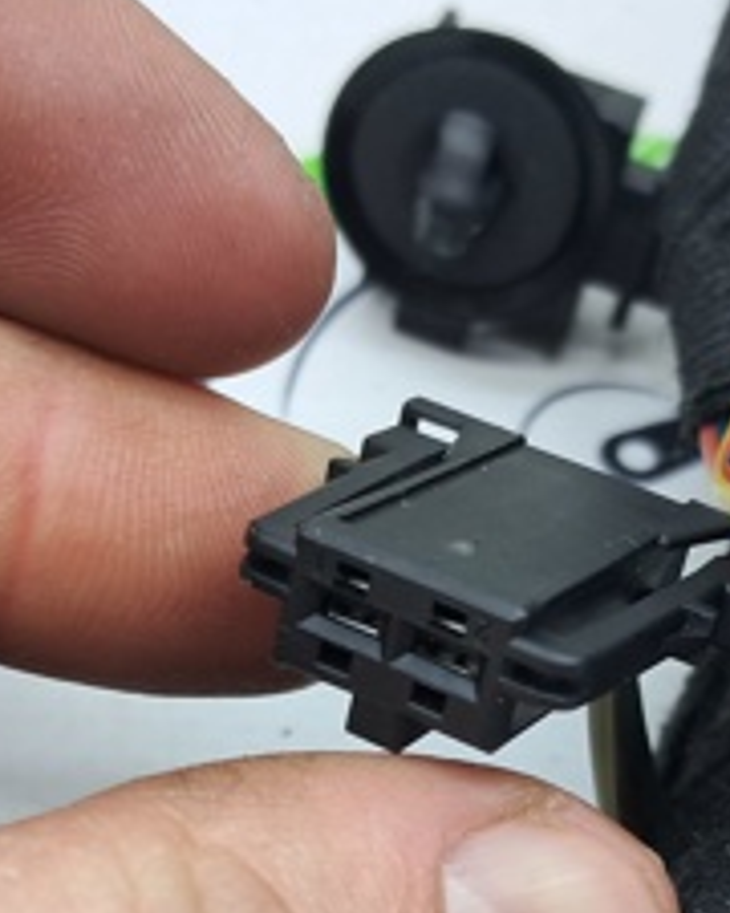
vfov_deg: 25.0
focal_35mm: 75
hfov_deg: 20.4
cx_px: 434
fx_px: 2025
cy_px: 732
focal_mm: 4
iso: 64
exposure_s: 1/60
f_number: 1.8
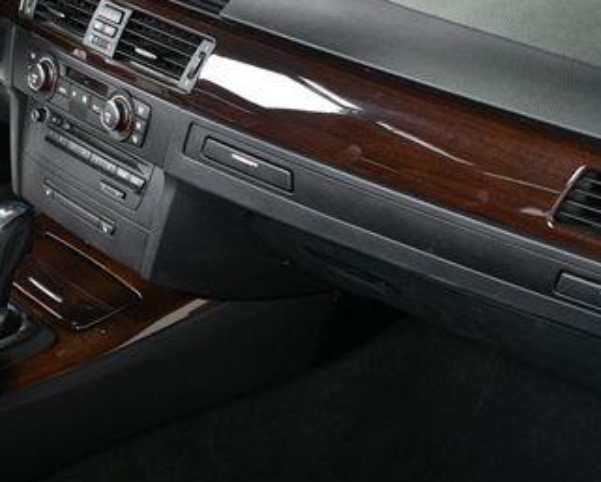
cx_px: 232
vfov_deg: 20.9
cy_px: 141
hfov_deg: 26.0
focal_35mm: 73
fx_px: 1299
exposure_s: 1/160
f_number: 5
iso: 100
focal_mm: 26
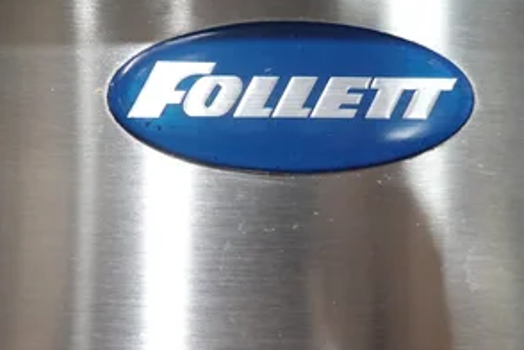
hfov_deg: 40.3
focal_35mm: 49
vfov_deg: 27.5
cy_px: 176
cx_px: 233
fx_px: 713
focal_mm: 13.29
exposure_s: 1/40
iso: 1250
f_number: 3.5
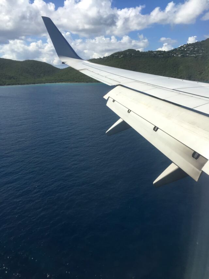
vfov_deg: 61.7
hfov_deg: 48.2
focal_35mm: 29
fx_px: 233
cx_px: 104
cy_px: 140
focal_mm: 4.15
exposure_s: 1/1799
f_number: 2.2
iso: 32
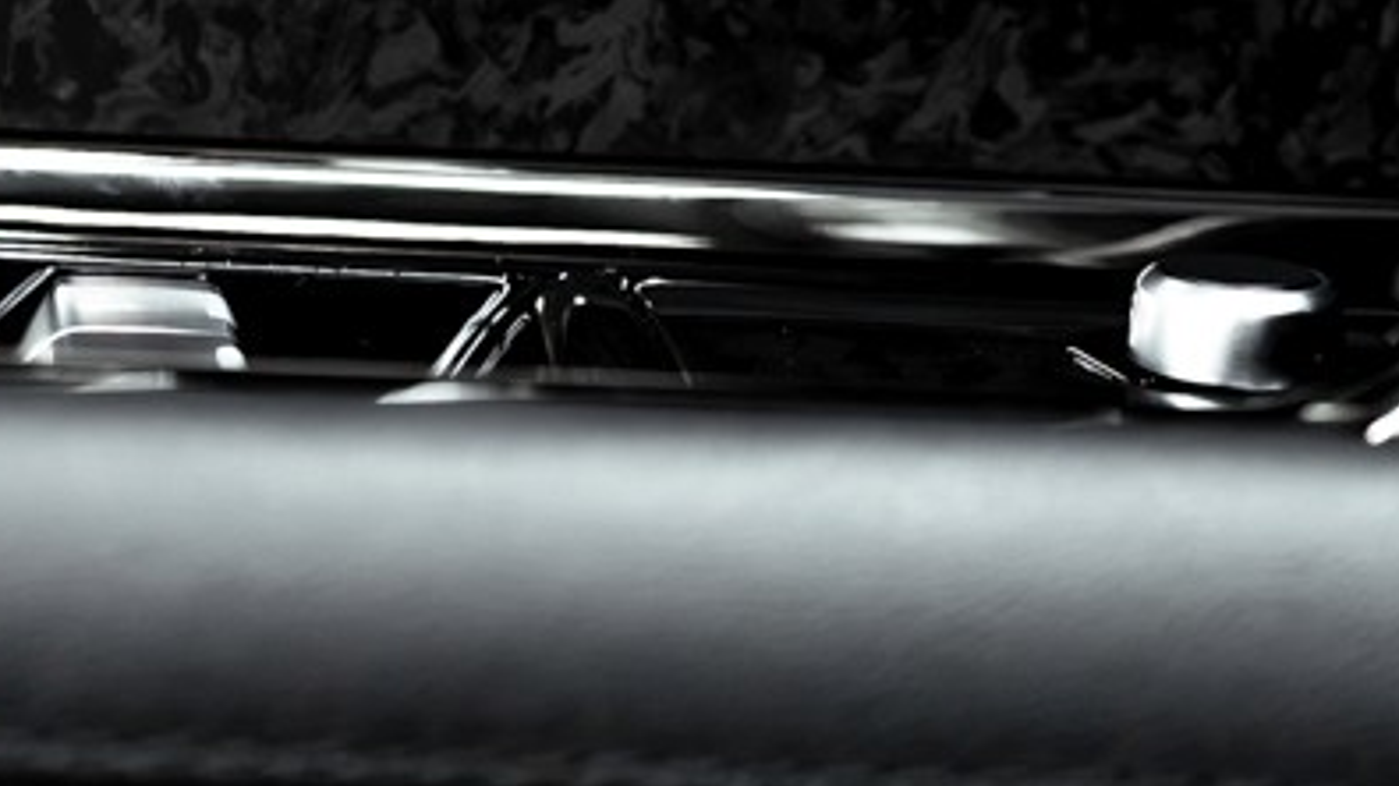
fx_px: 6639
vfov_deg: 6.7
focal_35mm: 179
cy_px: -428
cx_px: -39
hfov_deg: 11.9
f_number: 2.8
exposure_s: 1/320
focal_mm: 50
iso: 2000
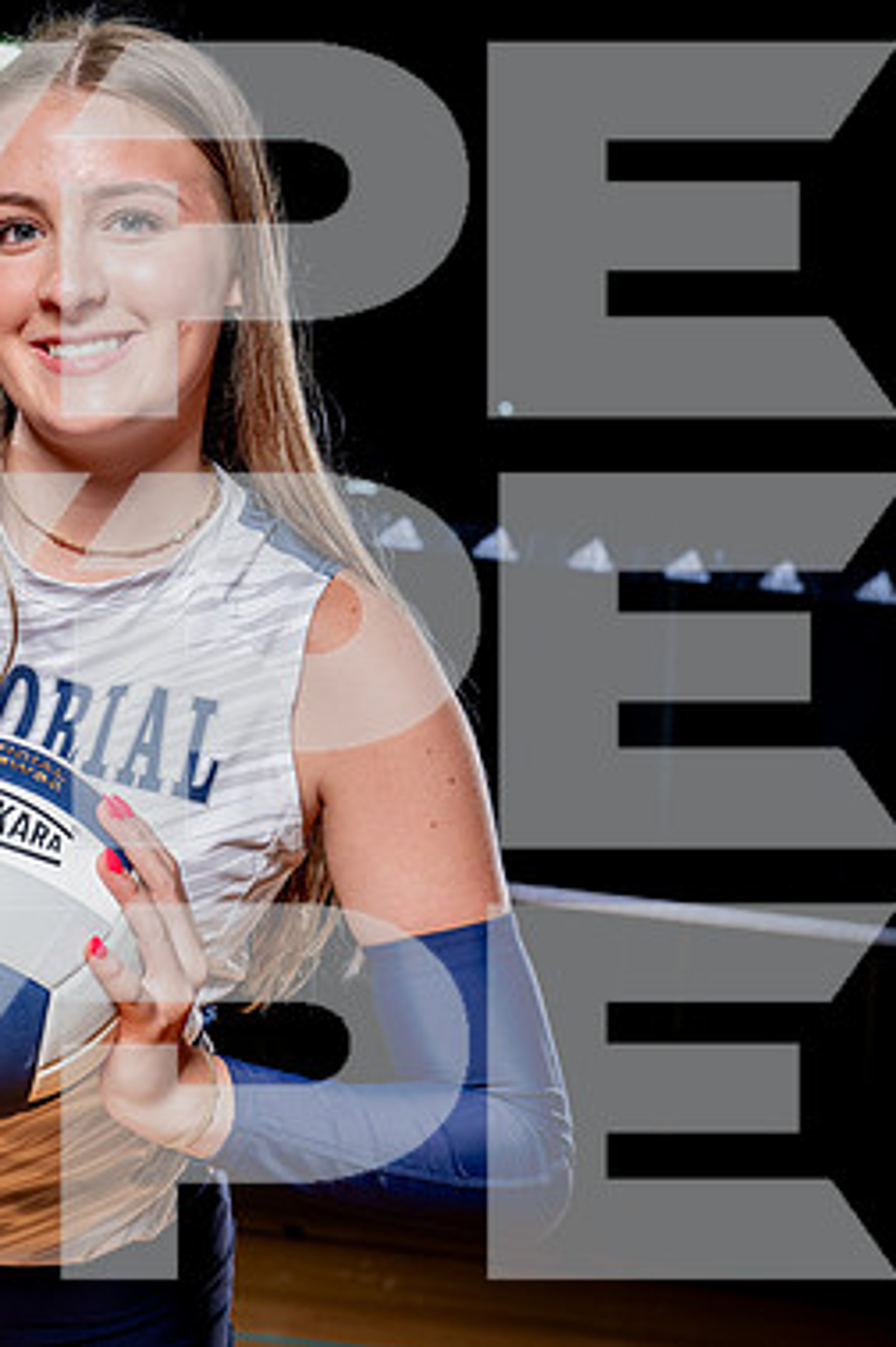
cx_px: 4
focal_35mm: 72
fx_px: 2693
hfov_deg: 18.4
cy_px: 663
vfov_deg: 28.1
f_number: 5.6
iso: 250
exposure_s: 1/250
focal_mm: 44
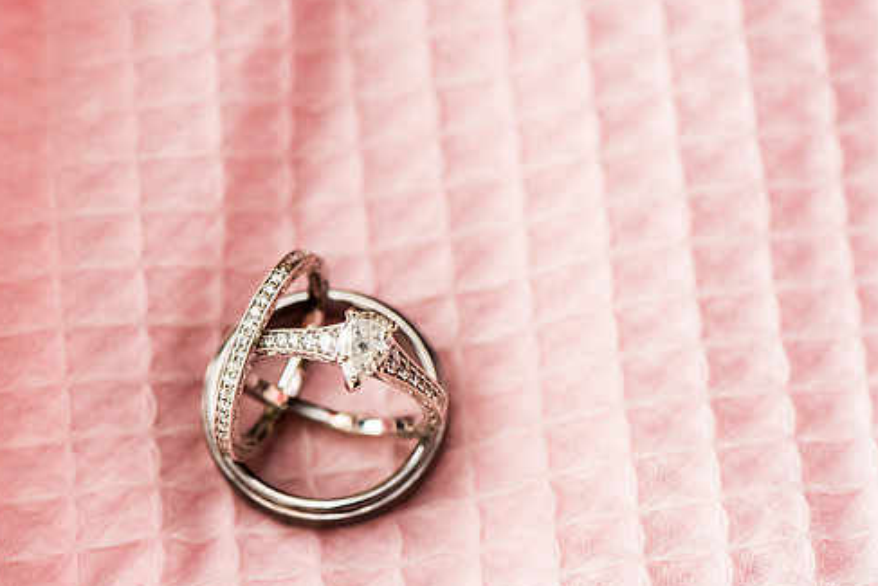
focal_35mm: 125
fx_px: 3049
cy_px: 340
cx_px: 469
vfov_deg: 11.0
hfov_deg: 16.4
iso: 720
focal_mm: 105
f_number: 3.2
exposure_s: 1/200
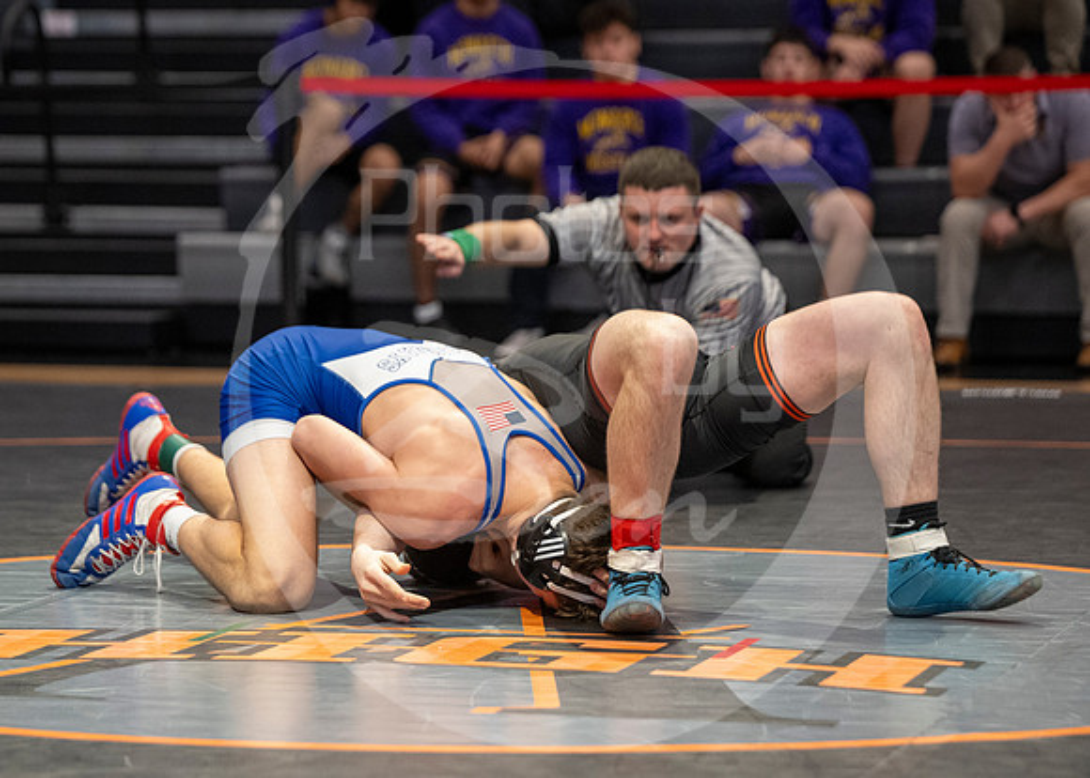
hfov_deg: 13.0
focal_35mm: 154
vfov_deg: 9.3
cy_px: 499
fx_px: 4768
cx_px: 393
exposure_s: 1/1000
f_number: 2.8
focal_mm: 104
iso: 3200
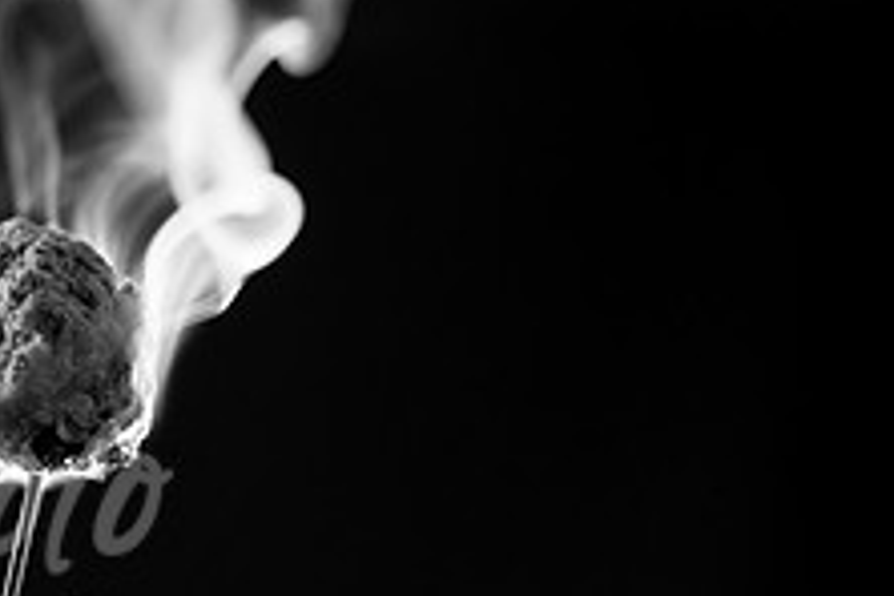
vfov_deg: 5.0
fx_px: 6804
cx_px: -226
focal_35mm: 274
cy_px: 493
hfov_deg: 7.4
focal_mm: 105
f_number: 5
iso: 800
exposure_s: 1/200
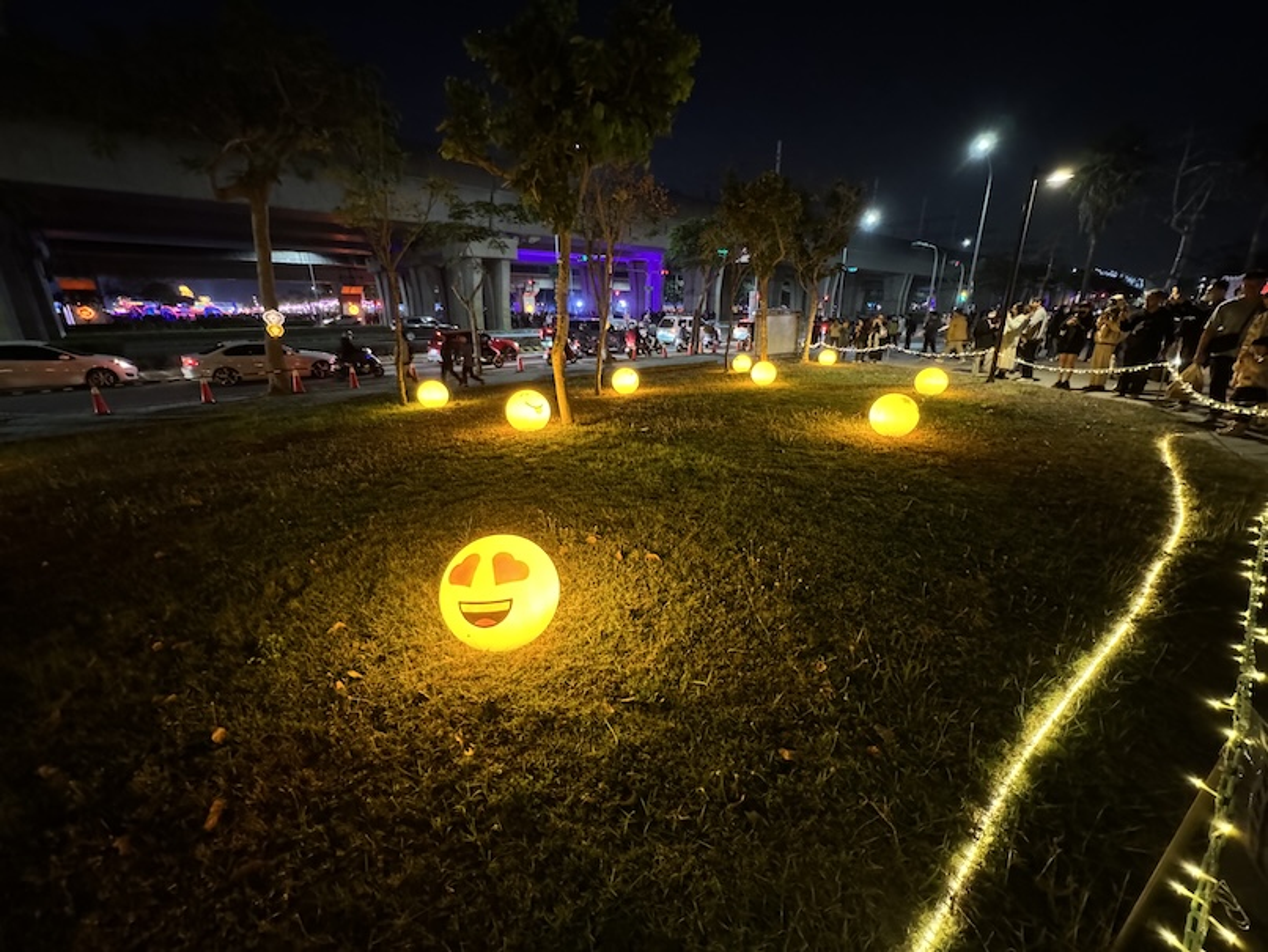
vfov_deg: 85.7
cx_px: 634
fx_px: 513
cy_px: 476
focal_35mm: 14
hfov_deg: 102.0
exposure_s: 1/40
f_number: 2.2
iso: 1250
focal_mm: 2.22
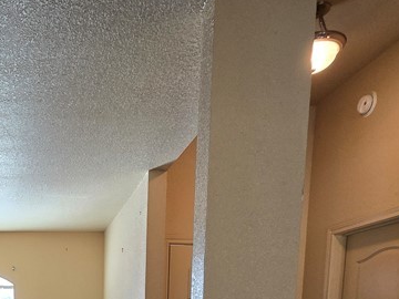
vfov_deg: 31.1
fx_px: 426
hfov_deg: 46.5
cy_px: 378
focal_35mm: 37
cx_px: 60
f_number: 2.2
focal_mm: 2.2
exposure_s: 1/60
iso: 100
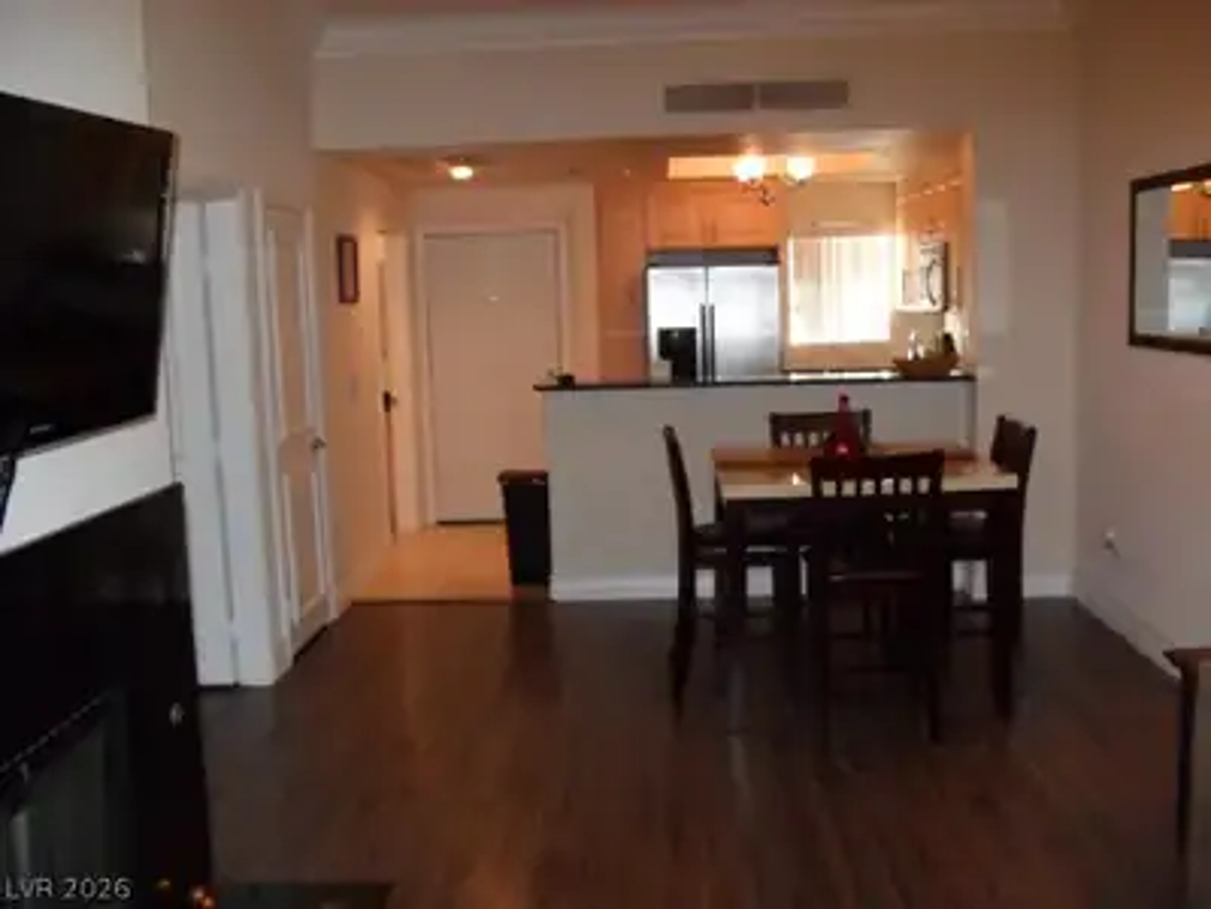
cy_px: 454
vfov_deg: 40.7
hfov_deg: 52.6
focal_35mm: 35
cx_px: 606
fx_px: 1224
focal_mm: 6.3
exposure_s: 1/45
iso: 320
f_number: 3
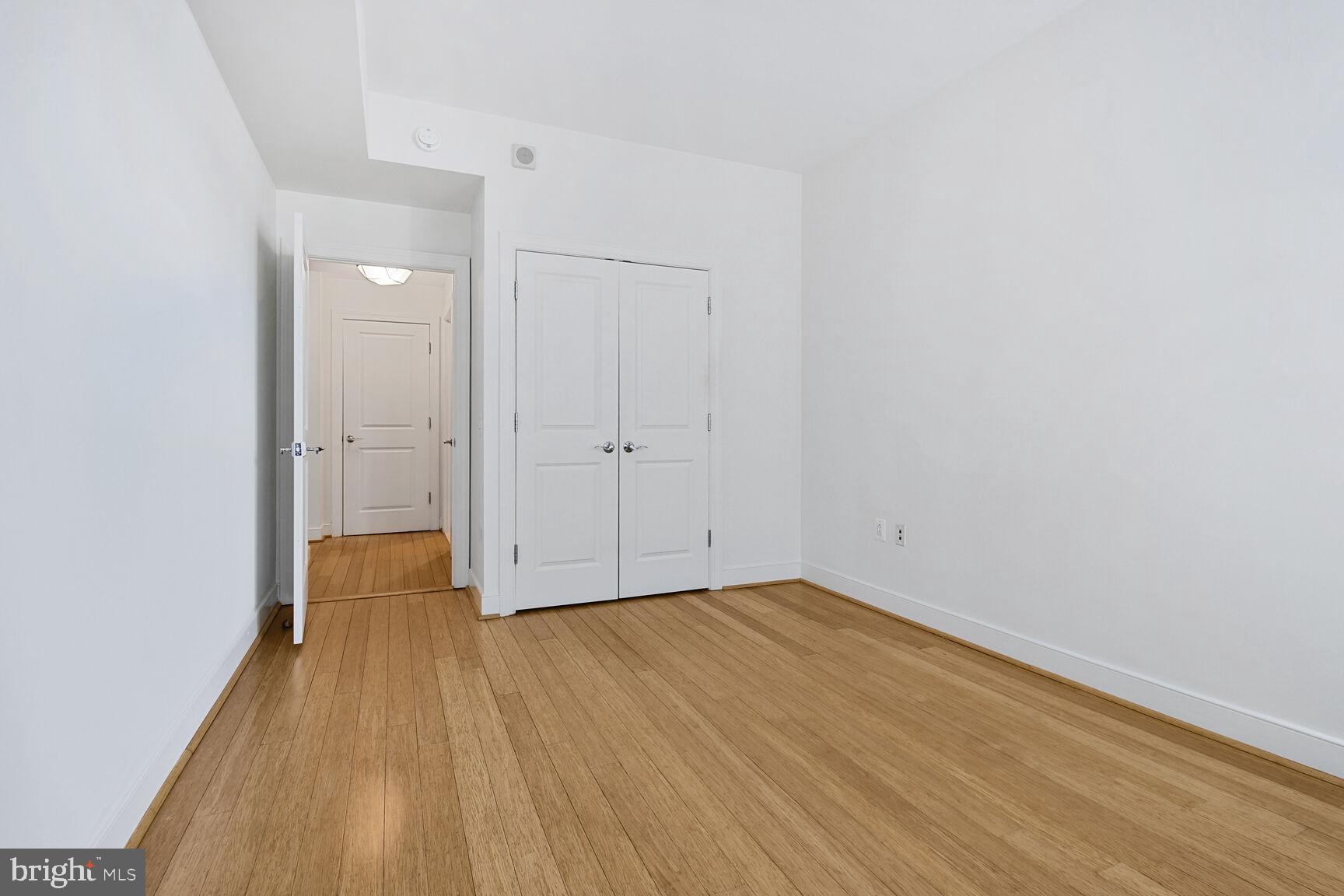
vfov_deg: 77.3
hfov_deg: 100.4
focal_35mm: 15
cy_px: 448
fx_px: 560
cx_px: 672
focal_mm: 10
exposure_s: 1/3
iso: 200
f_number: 8
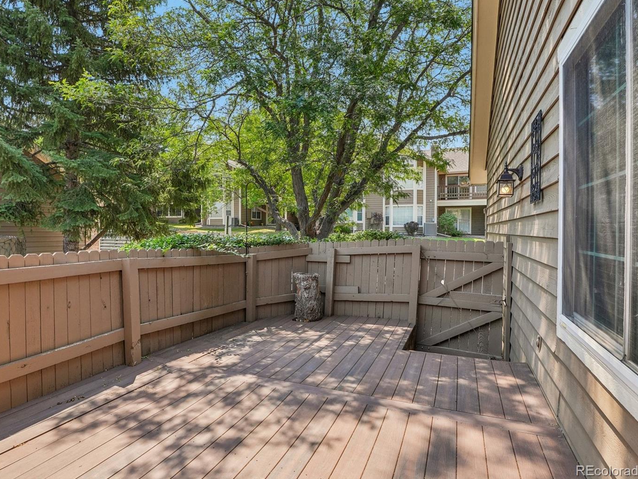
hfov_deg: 85.6
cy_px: 231
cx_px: 278
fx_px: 342
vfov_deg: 69.9
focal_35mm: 19
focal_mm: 11
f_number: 8
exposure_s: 1/90
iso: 100
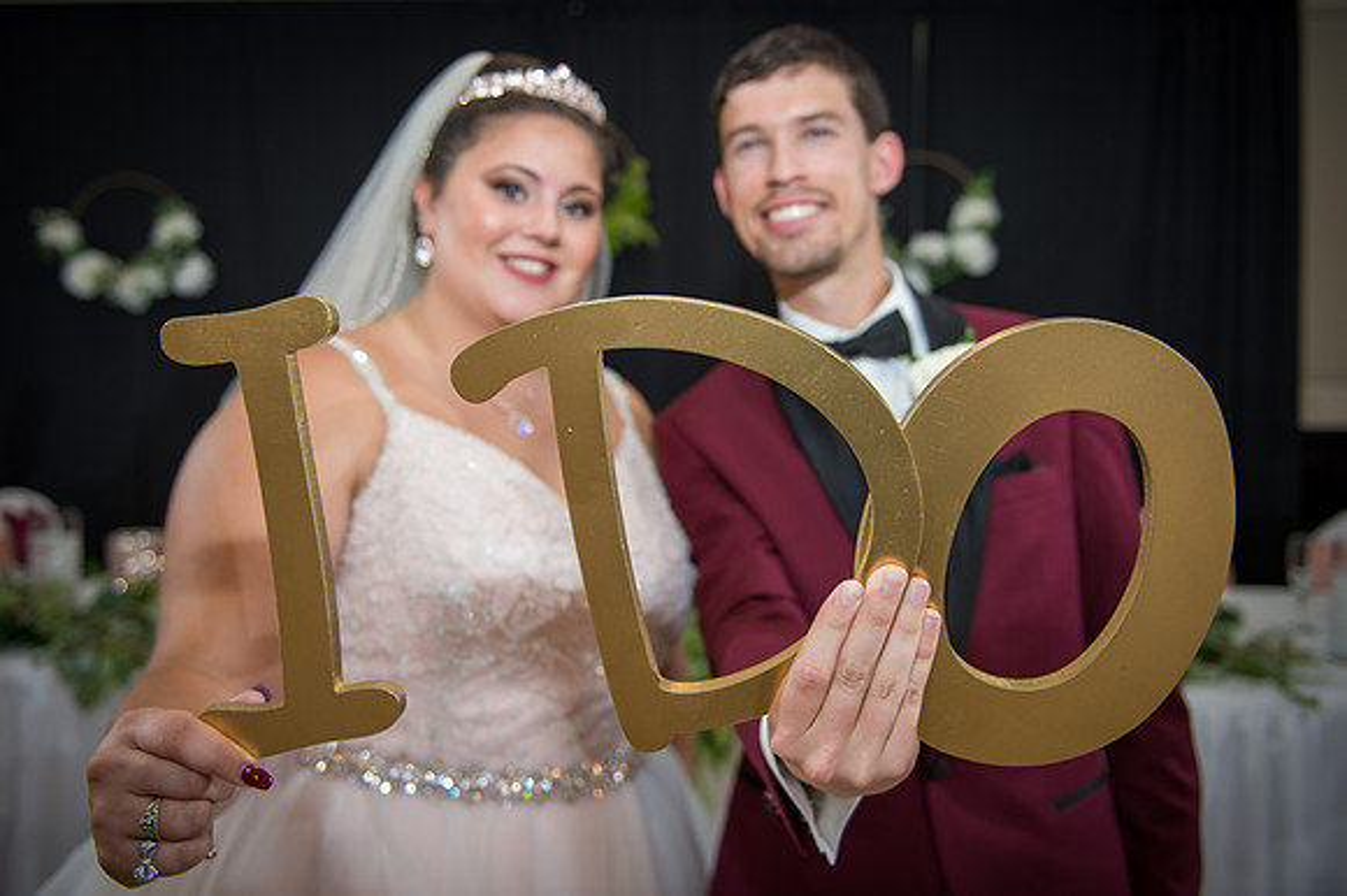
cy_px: 406
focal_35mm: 31
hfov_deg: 60.8
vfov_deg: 42.6
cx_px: 661
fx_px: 1148
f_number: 2.8
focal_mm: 28
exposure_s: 1/125
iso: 400
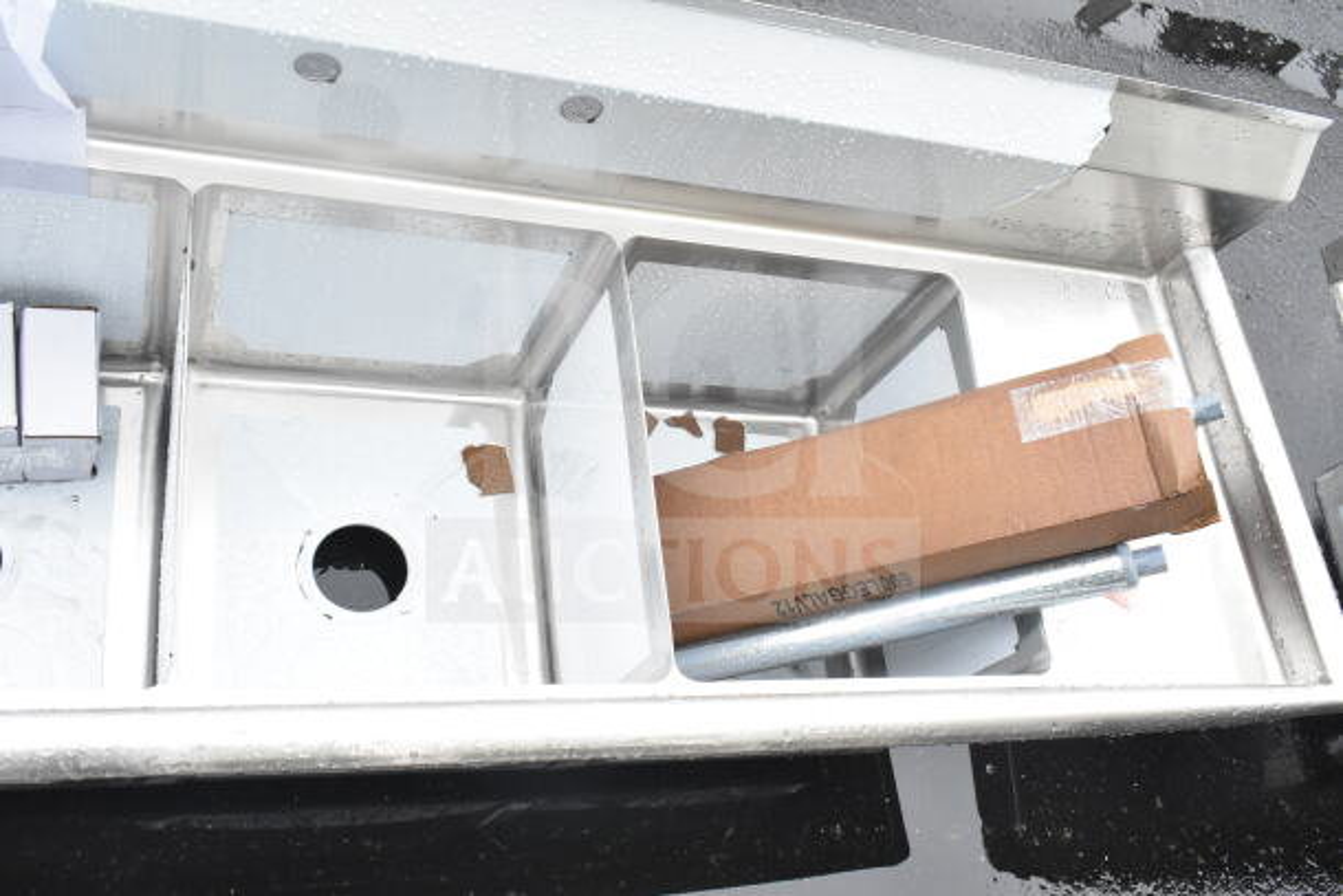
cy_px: 448
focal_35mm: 34
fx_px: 1287
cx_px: 672
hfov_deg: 55.1
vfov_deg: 38.4
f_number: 9
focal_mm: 23
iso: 1600
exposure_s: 1/320
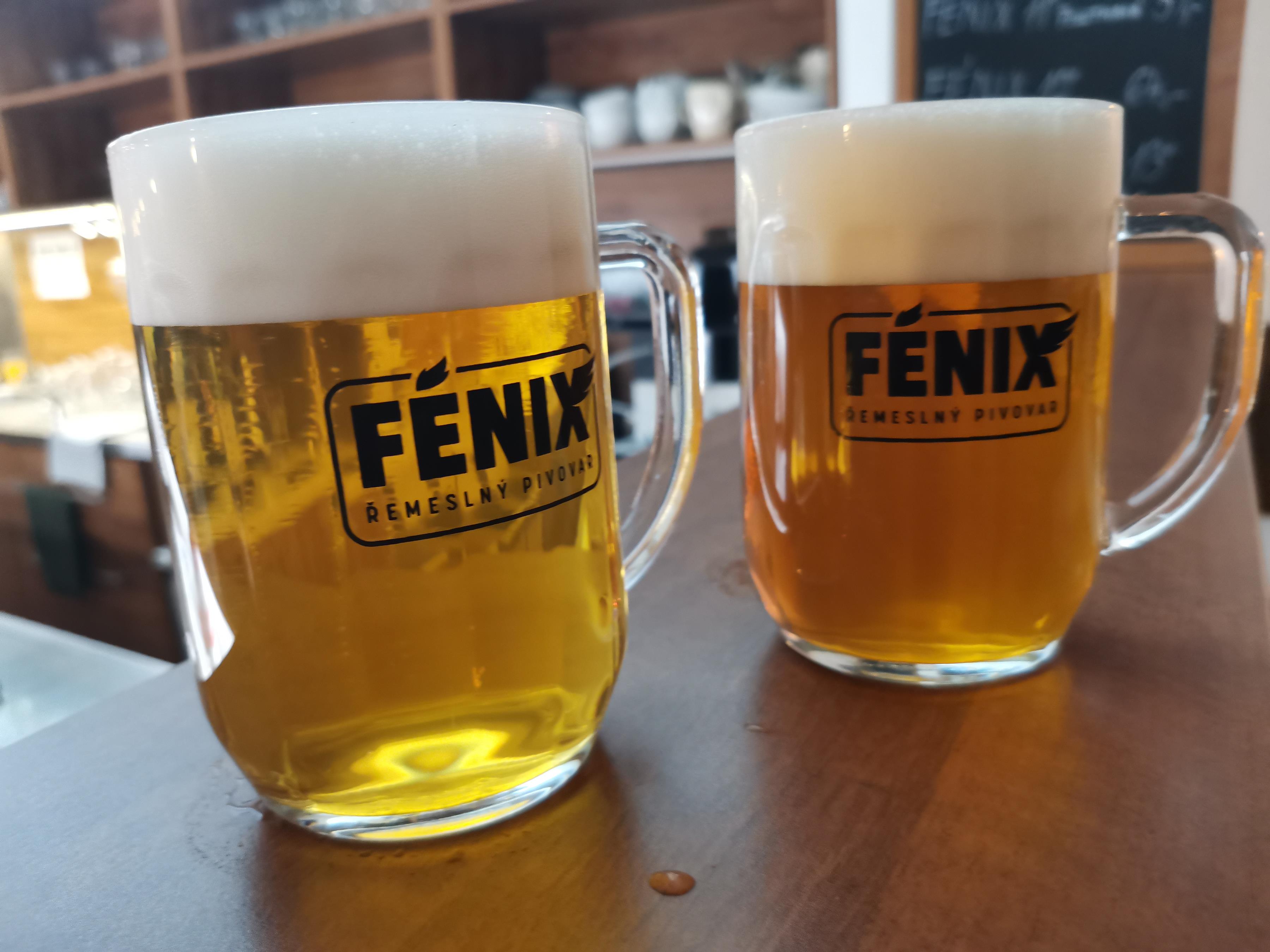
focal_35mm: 26
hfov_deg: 67.3
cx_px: 635
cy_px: 476
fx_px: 954
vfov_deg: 53.1
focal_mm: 4.66
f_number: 1.4
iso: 320
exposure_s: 1/33.3
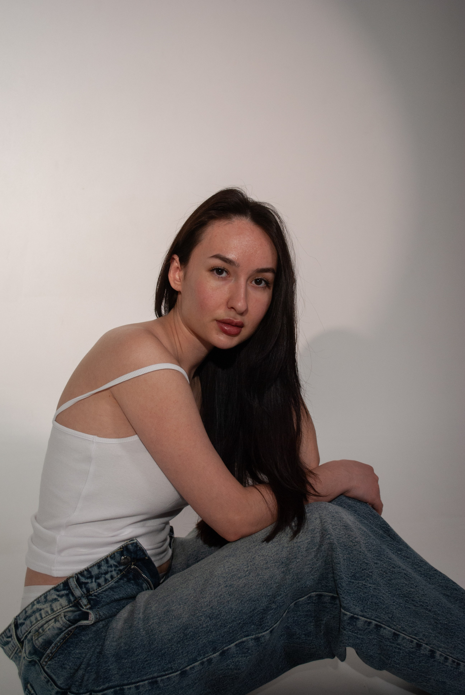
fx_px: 869
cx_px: 232
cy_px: 348
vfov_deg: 43.6
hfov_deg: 29.9
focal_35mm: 45
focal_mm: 30
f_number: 4.5
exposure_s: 1/125
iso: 400
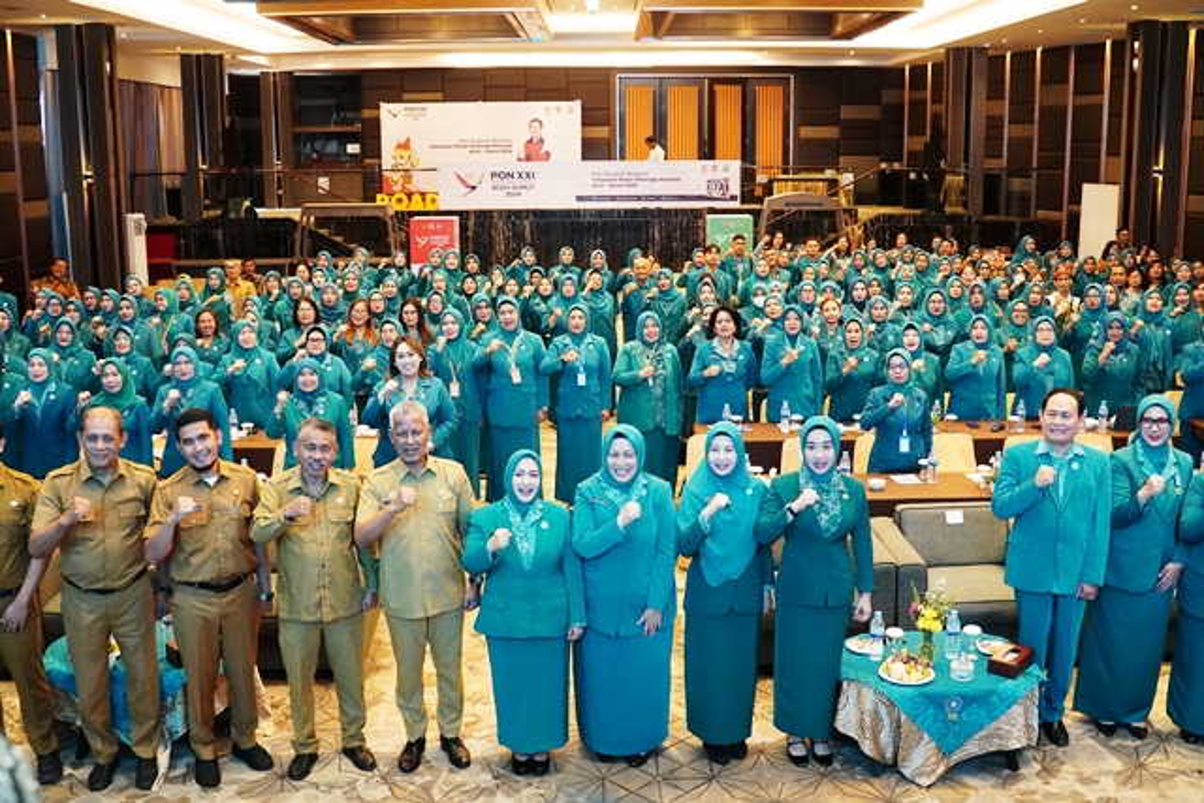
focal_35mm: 36
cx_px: 602
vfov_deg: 36.9
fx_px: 1204
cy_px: 402
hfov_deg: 53.1
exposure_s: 1/125
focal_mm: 24
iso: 5000
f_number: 4
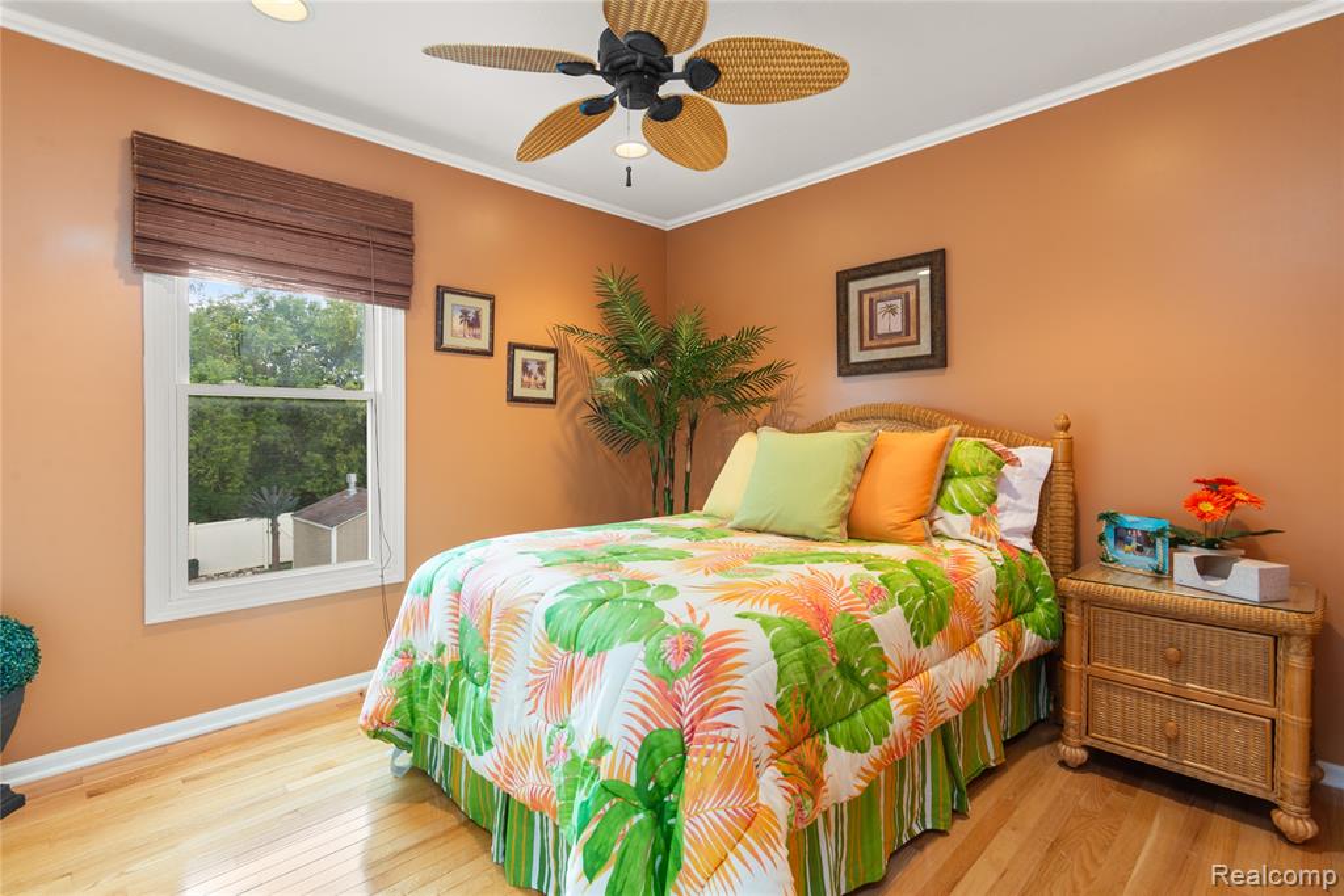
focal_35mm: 17
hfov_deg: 93.3
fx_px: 635
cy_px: 448
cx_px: 672
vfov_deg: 70.5
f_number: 9
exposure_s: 1/2
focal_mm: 17
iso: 320
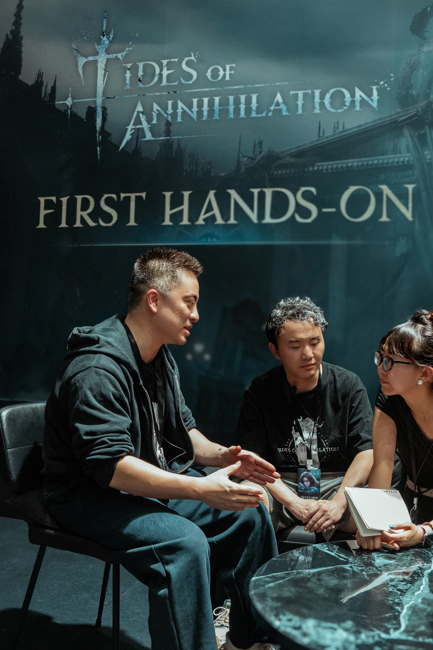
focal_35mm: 36
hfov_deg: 36.9
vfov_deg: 53.1
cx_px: 216
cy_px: 325
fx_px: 649
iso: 5000
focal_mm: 24
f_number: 4
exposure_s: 1/160
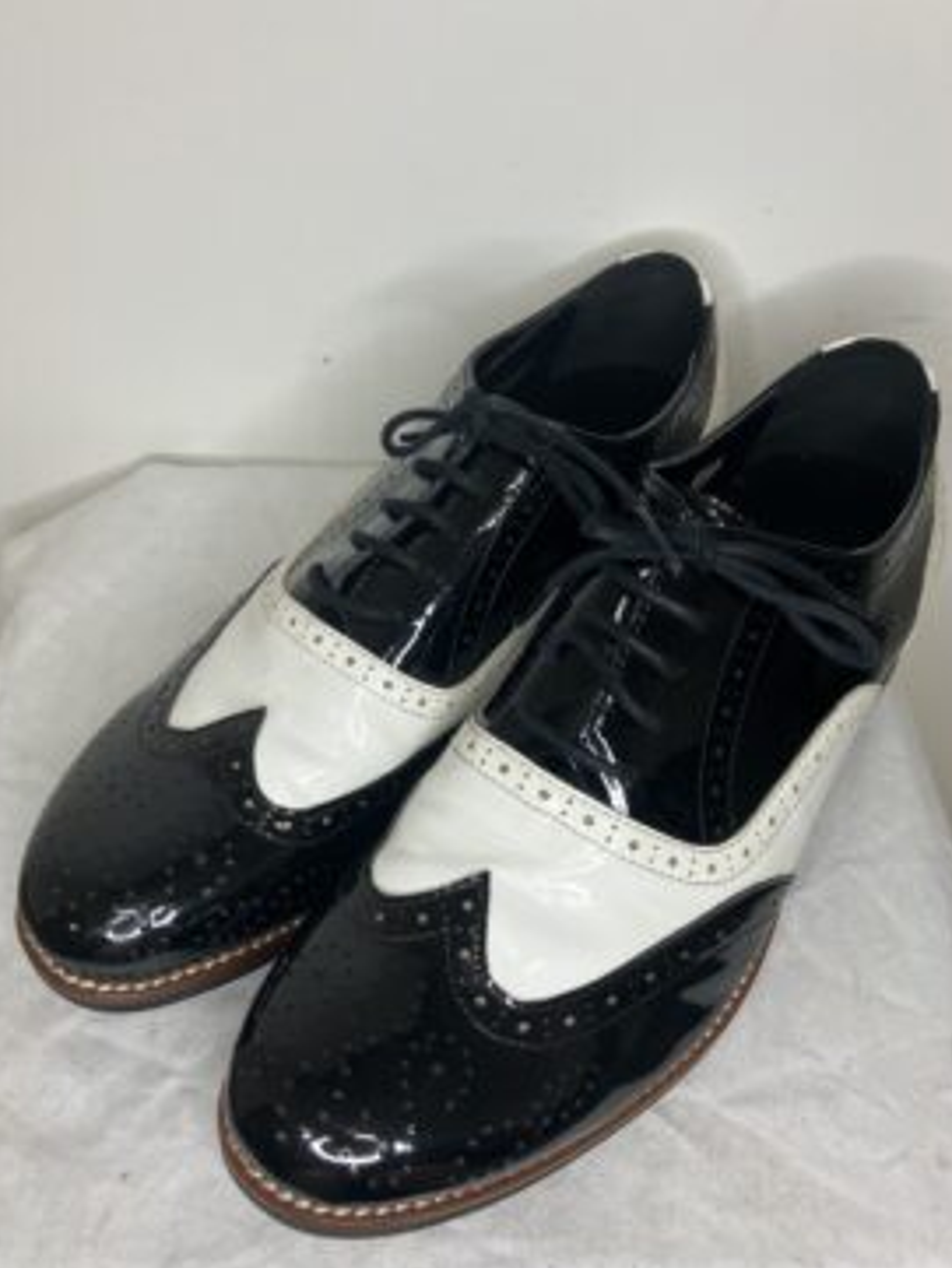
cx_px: 485
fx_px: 1136
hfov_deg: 45.5
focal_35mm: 31
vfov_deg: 58.3
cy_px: 639
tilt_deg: -49.1
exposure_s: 1/100
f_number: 1.8
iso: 80
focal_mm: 3.99
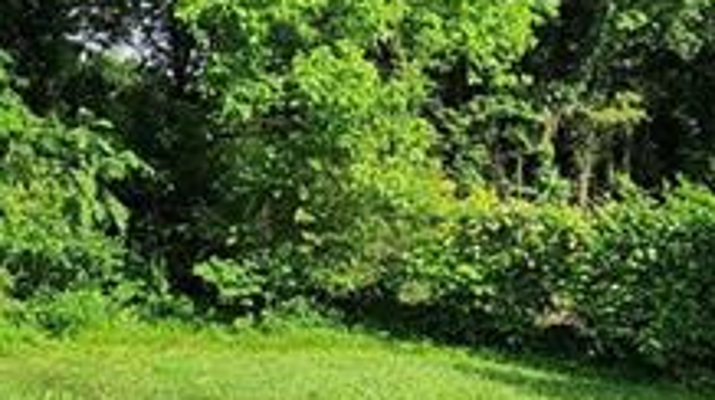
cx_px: 207
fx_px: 947
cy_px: 275
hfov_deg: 40.5
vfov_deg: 23.7
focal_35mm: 50
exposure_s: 1/1542
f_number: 2.2
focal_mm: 2.2
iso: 50
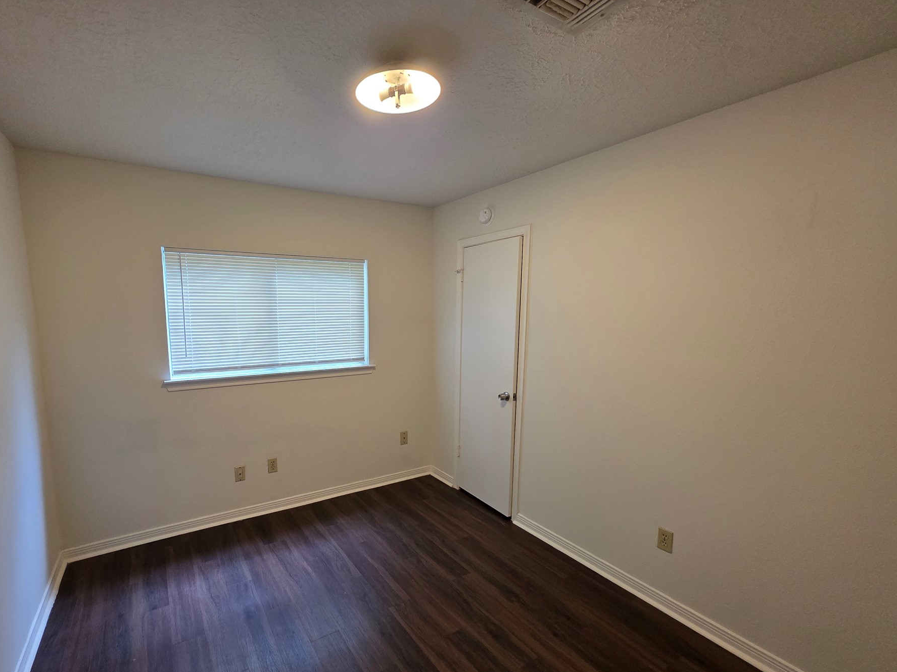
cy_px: 368
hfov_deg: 97.6
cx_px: 391
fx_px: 389
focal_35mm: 15
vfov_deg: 81.5
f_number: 1.9
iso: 250
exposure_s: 1/120
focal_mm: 2.2
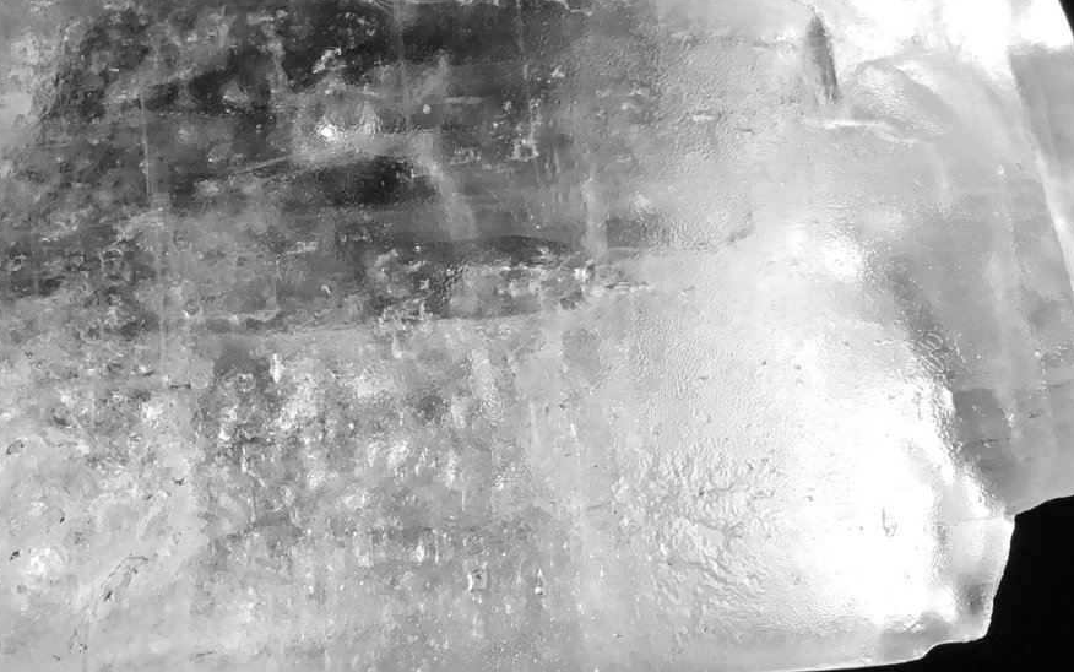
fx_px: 1757
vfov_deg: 21.5
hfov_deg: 33.7
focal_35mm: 60
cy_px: 163
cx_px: 374
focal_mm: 3.3
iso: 32
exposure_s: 1/33
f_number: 2.4
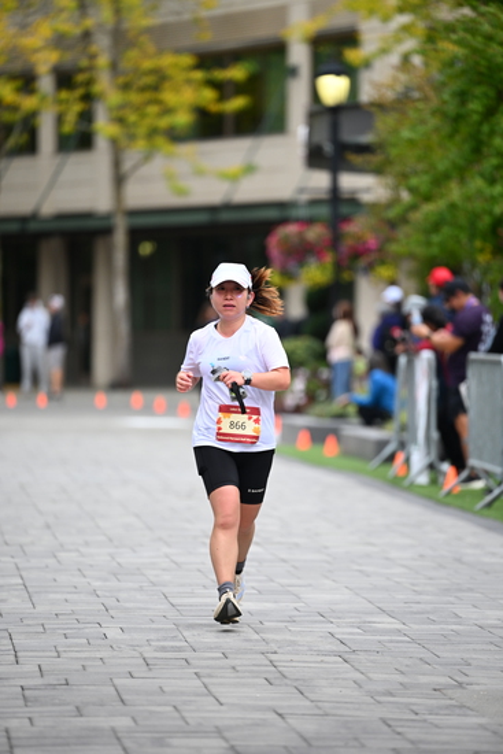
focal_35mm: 200
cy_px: 377
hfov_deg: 6.9
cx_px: 252
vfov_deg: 10.3
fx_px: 4189
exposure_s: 1/2000
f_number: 2.8
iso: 640
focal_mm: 200
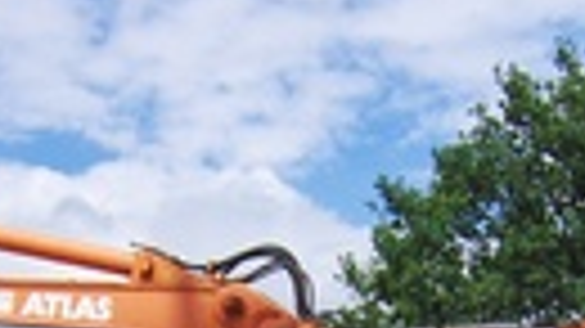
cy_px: 544
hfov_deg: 21.4
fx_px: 1551
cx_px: 270
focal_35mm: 100
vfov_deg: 11.4
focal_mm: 7.5
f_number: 6.9
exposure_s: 1/719
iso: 100
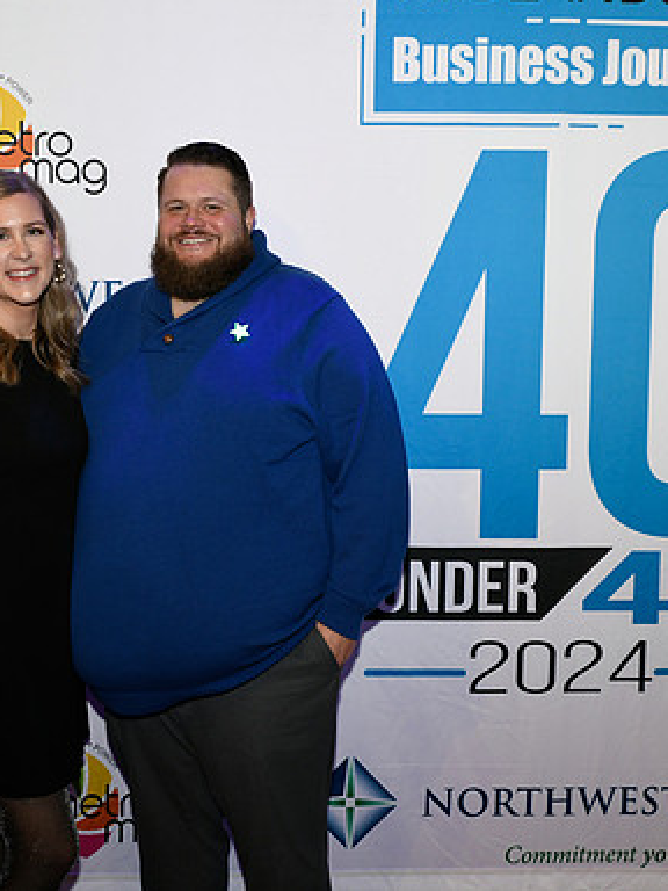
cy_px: 444
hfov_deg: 24.0
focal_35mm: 61
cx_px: 313
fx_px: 1570
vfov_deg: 31.7
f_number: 8
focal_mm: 42
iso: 1600
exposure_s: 1/60
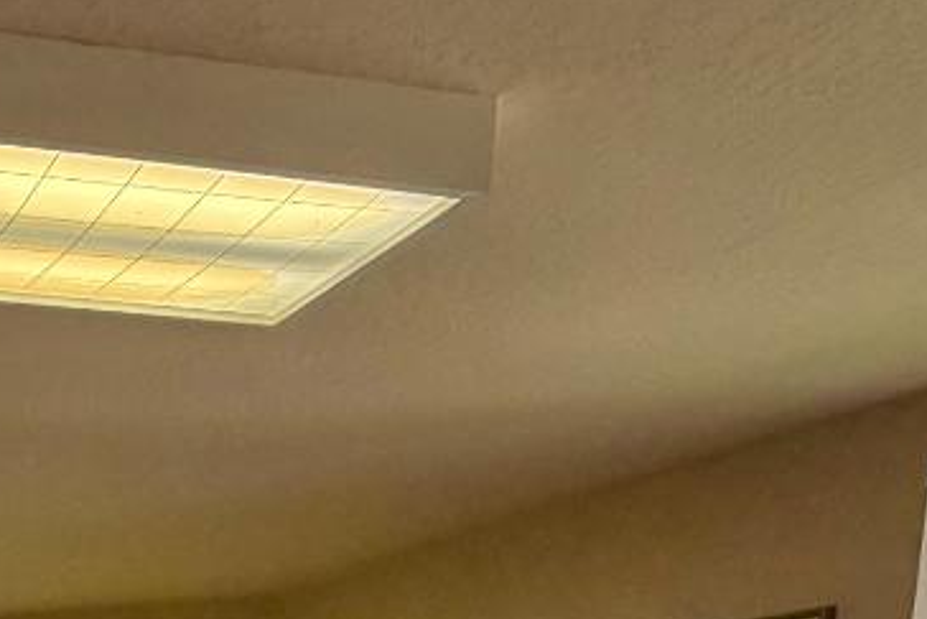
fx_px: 1546
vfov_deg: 18.2
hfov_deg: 29.1
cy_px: 1092
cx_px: -168
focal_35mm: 60
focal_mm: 2.22
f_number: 2.2
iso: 320
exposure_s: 1/120
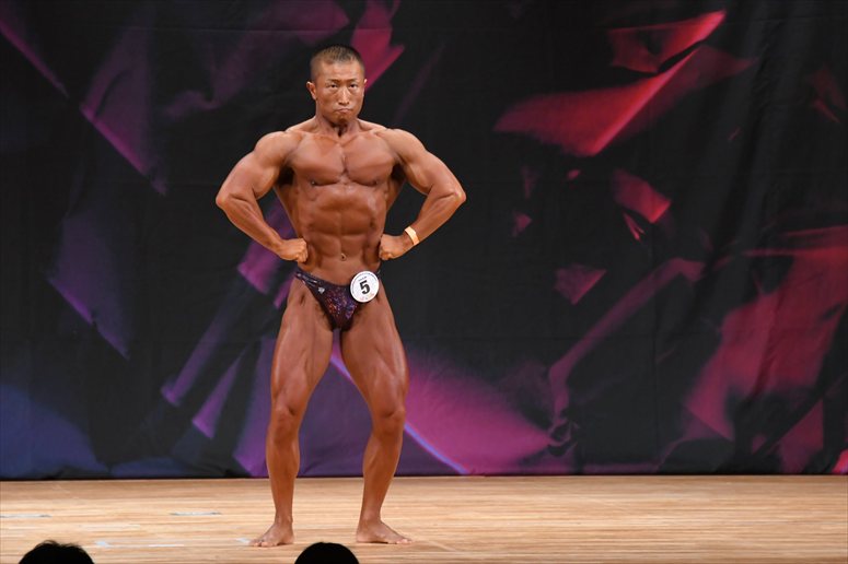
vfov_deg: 4.6
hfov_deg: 6.9
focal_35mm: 300
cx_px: 424
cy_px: 282
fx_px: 7063
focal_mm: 200
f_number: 5.6
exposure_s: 1/400
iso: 3200
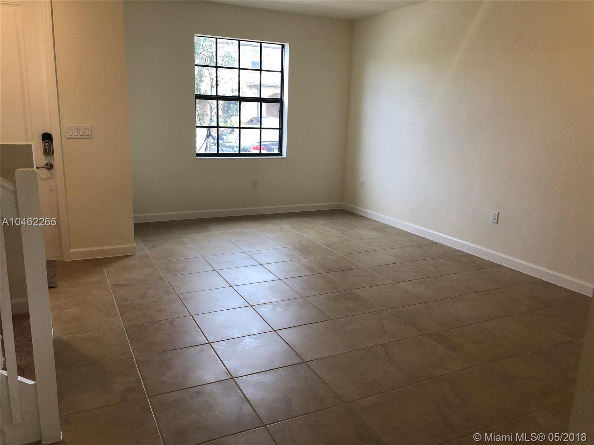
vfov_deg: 49.7
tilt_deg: -13.0
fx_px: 480
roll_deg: -2.5
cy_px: 222
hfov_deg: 63.4
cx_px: 297
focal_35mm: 28
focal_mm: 3.99
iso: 32
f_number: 1.8
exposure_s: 1/30
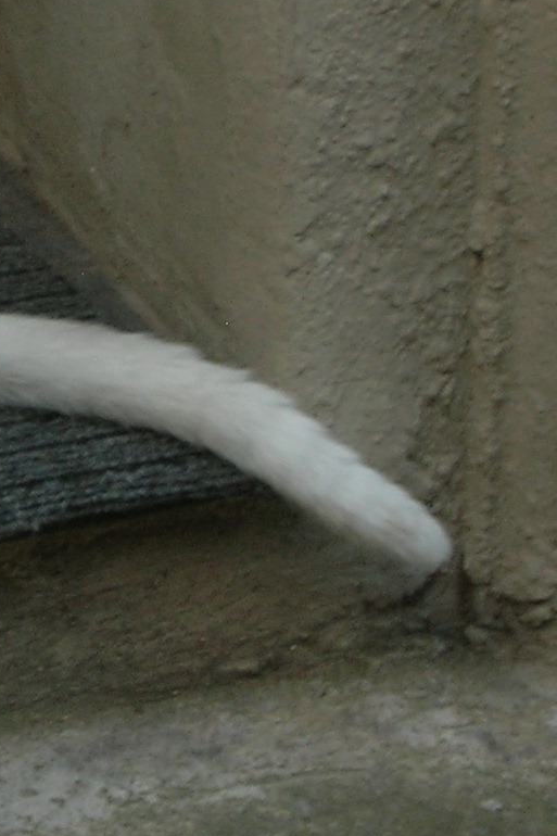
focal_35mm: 315
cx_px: -407
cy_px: 153
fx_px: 7313
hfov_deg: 4.3
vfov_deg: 6.5
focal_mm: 17.1
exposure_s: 1/59.8
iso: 50
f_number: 4.9
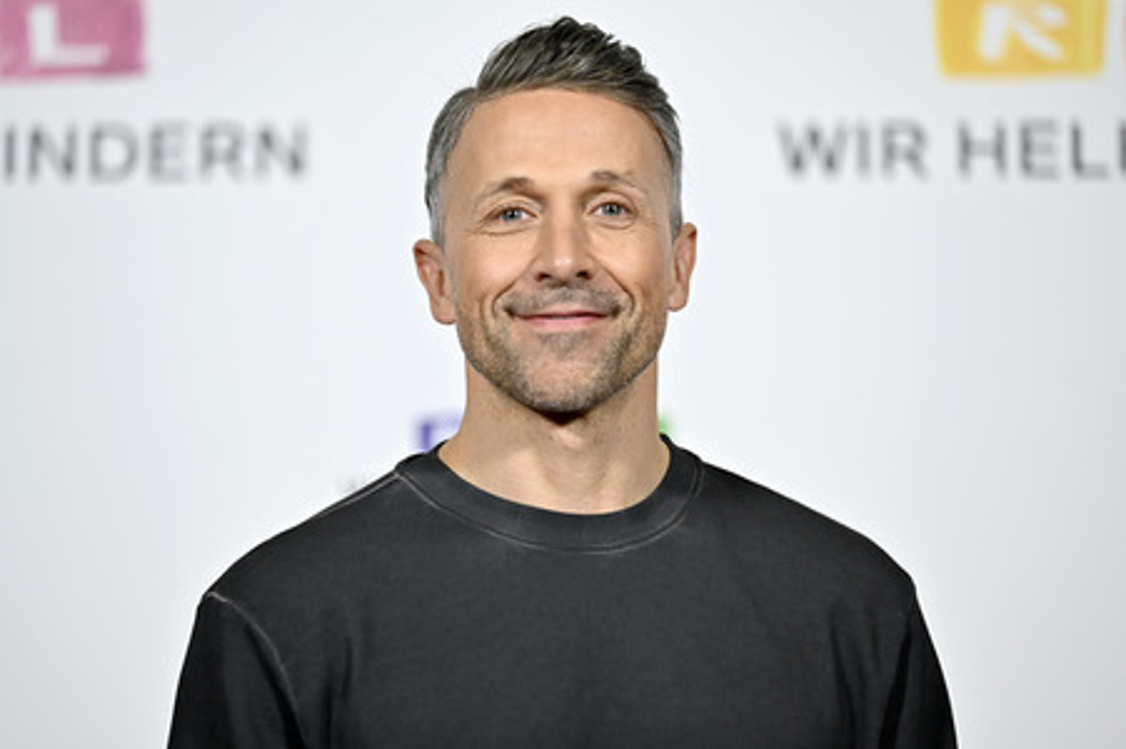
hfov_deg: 12.5
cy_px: 374
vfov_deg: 8.3
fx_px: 5157
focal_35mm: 165
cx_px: 563
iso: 1000
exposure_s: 1/640
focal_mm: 165
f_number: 2.8
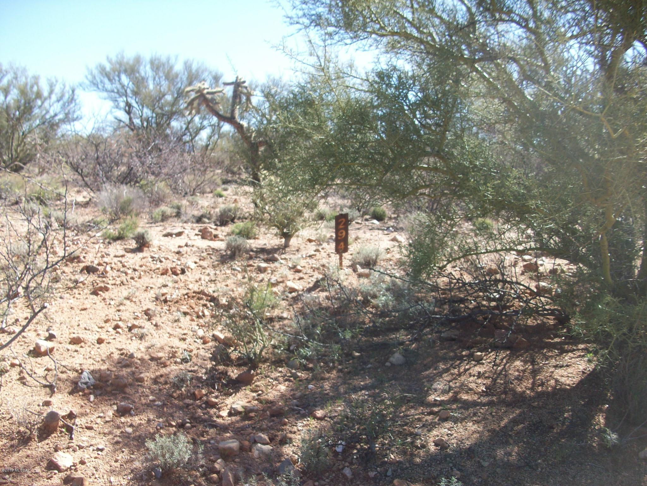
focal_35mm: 34
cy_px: 243
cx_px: 324
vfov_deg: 41.8
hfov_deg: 54.0
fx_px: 635
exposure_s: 1/413
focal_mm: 5.7
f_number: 2.8
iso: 64
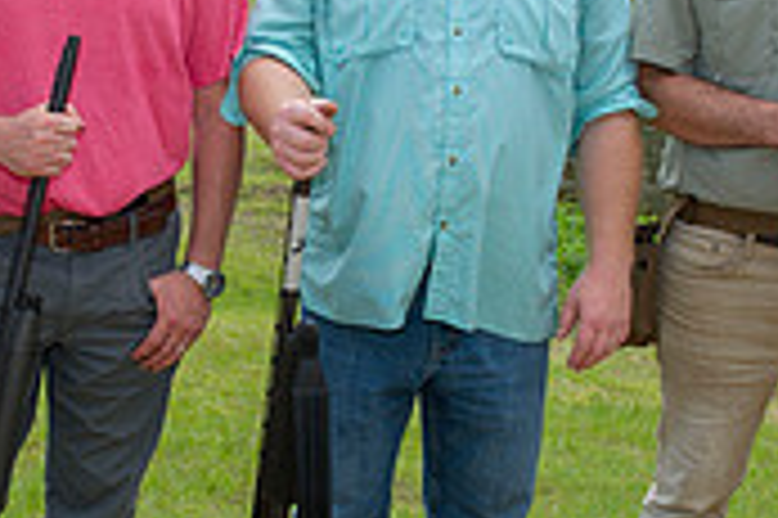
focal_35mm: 87
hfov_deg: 23.4
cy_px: 257
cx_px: 306
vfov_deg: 15.7
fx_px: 1878
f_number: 5.6
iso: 200
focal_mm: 26
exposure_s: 1/250
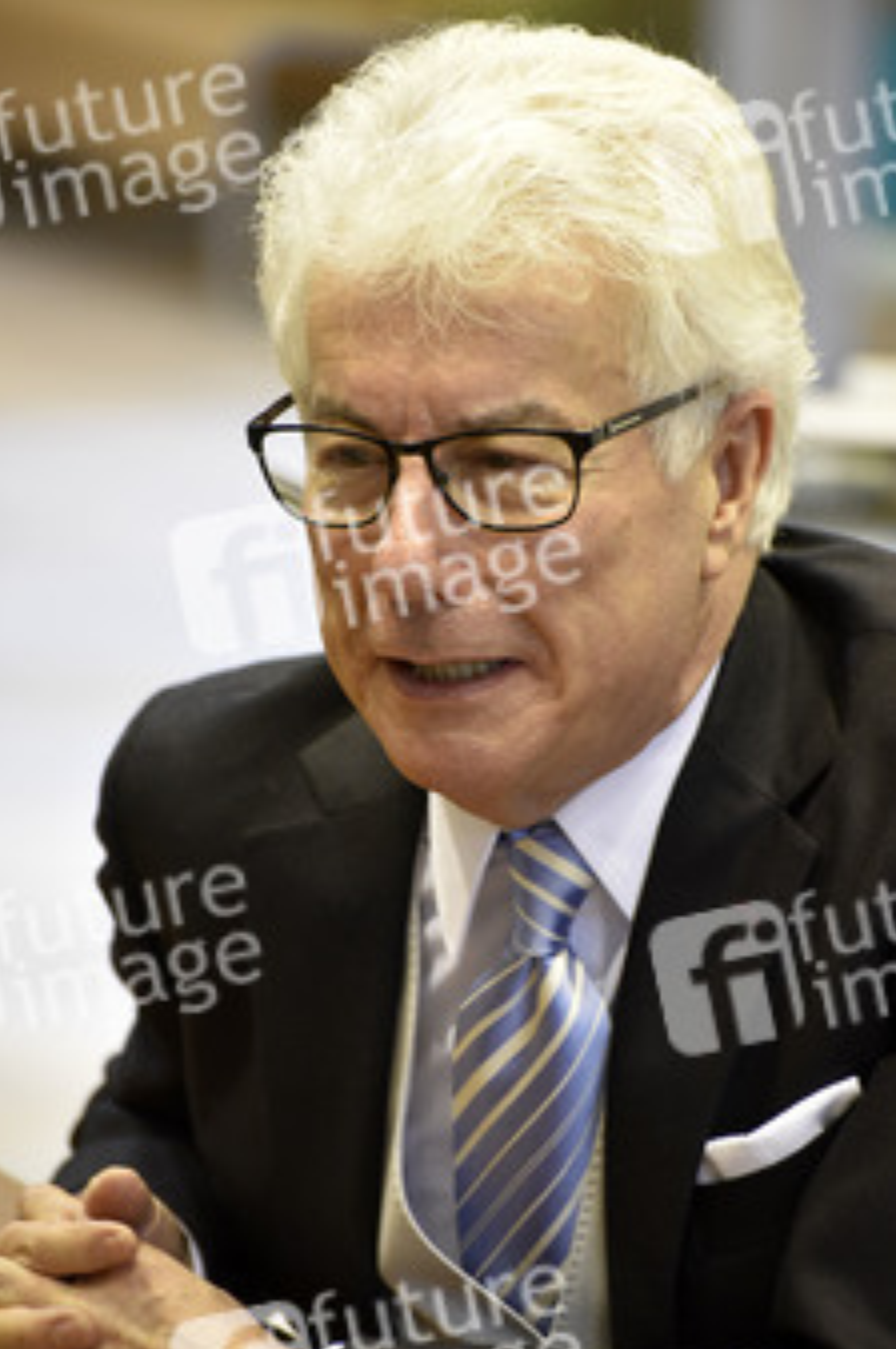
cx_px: 492
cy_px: 761
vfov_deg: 10.5
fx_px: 7332
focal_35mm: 196
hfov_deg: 7.0
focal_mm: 165
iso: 2800
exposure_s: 1/125
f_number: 5
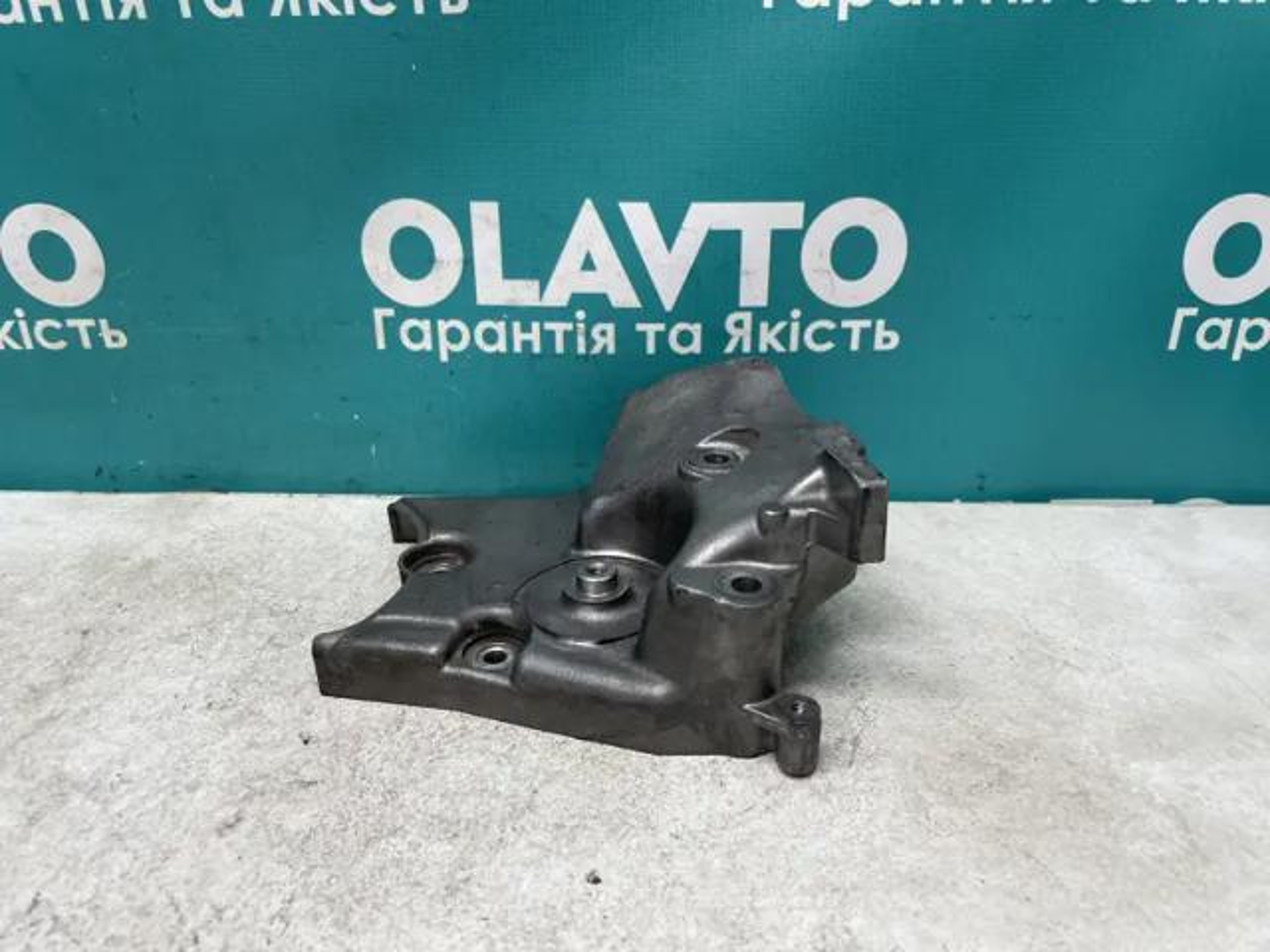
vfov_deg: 53.1
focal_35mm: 26
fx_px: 954
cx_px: 635
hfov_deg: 67.3
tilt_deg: -24.1
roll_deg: +2.3
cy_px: 476
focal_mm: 4.2
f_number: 1.6
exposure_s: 1/100
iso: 100
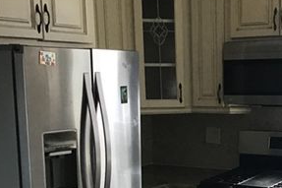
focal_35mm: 75
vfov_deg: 17.7
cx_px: 234
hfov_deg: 26.4
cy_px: 188
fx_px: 587
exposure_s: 1/33
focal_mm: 3.3
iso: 125
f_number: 2.4
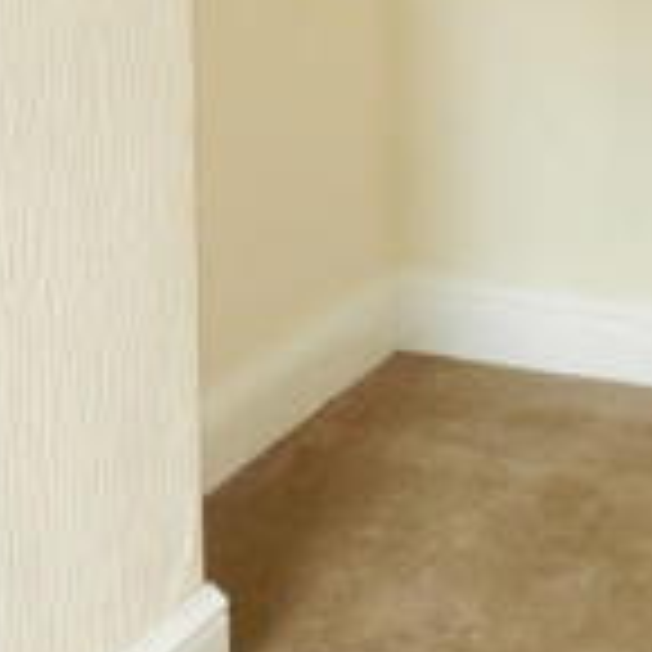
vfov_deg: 18.7
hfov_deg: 19.5
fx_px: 1897
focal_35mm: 89
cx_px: 380
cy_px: -70
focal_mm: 4.5
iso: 200
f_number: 3.7
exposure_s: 1/30
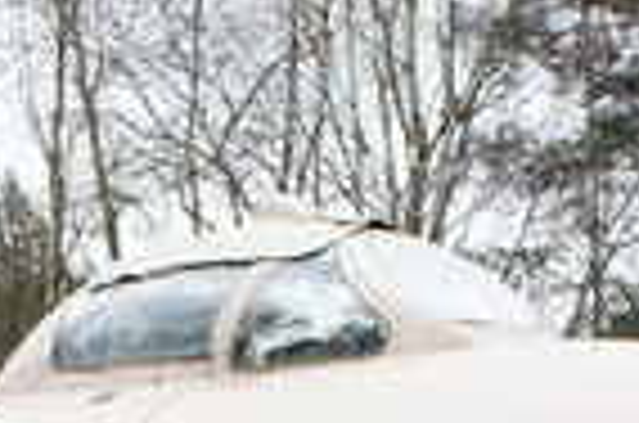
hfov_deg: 13.1
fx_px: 2753
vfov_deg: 8.3
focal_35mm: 155
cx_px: 32
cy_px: 864
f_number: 5.6
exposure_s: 1/100
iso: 200
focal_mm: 21
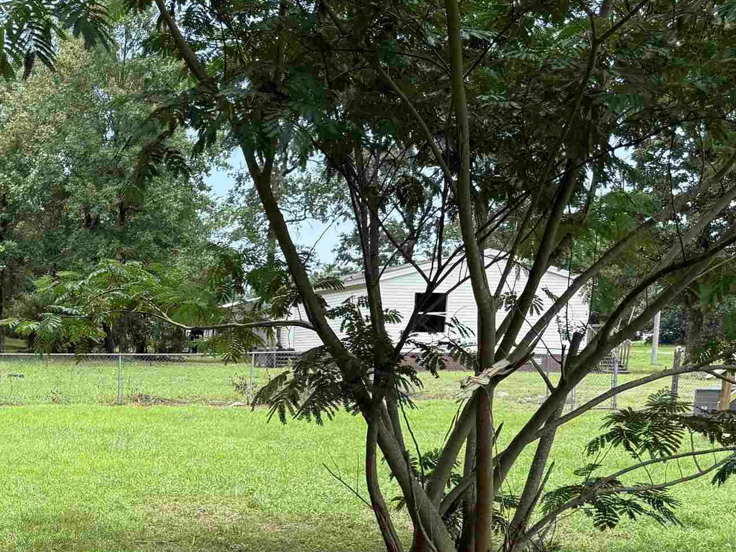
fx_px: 1212
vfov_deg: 24.6
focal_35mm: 57
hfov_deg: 31.7
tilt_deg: -9.0
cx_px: 34
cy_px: 540
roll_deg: -0.9
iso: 80
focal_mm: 6.76
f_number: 1.78
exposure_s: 1/1361
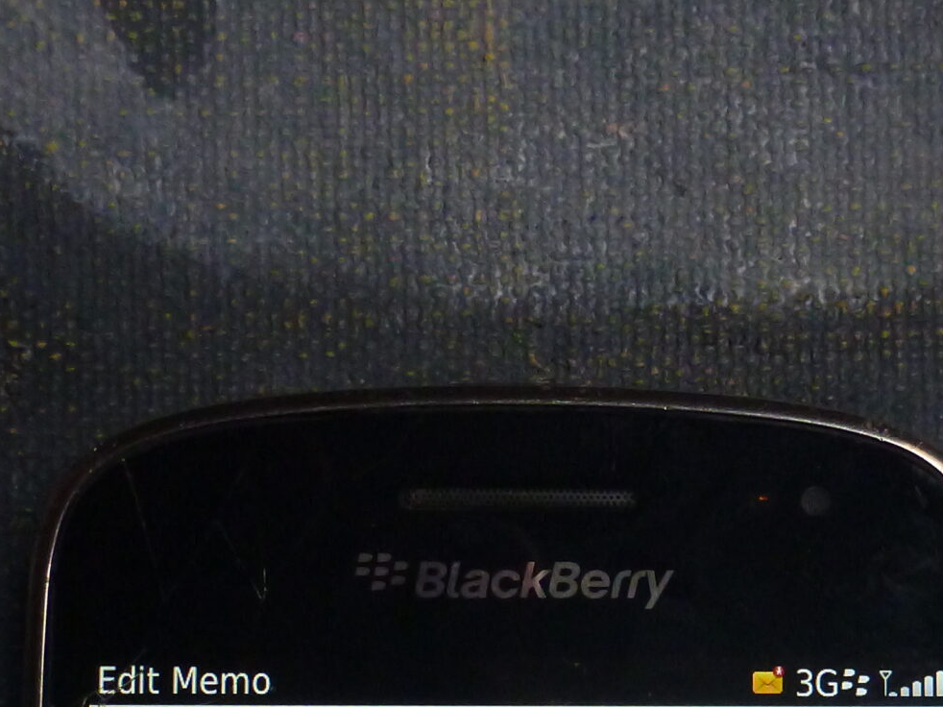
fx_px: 1988
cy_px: 737
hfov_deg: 26.4
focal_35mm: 73
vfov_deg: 19.5
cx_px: 670
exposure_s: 1/60
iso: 400
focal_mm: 4.9
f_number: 3.3
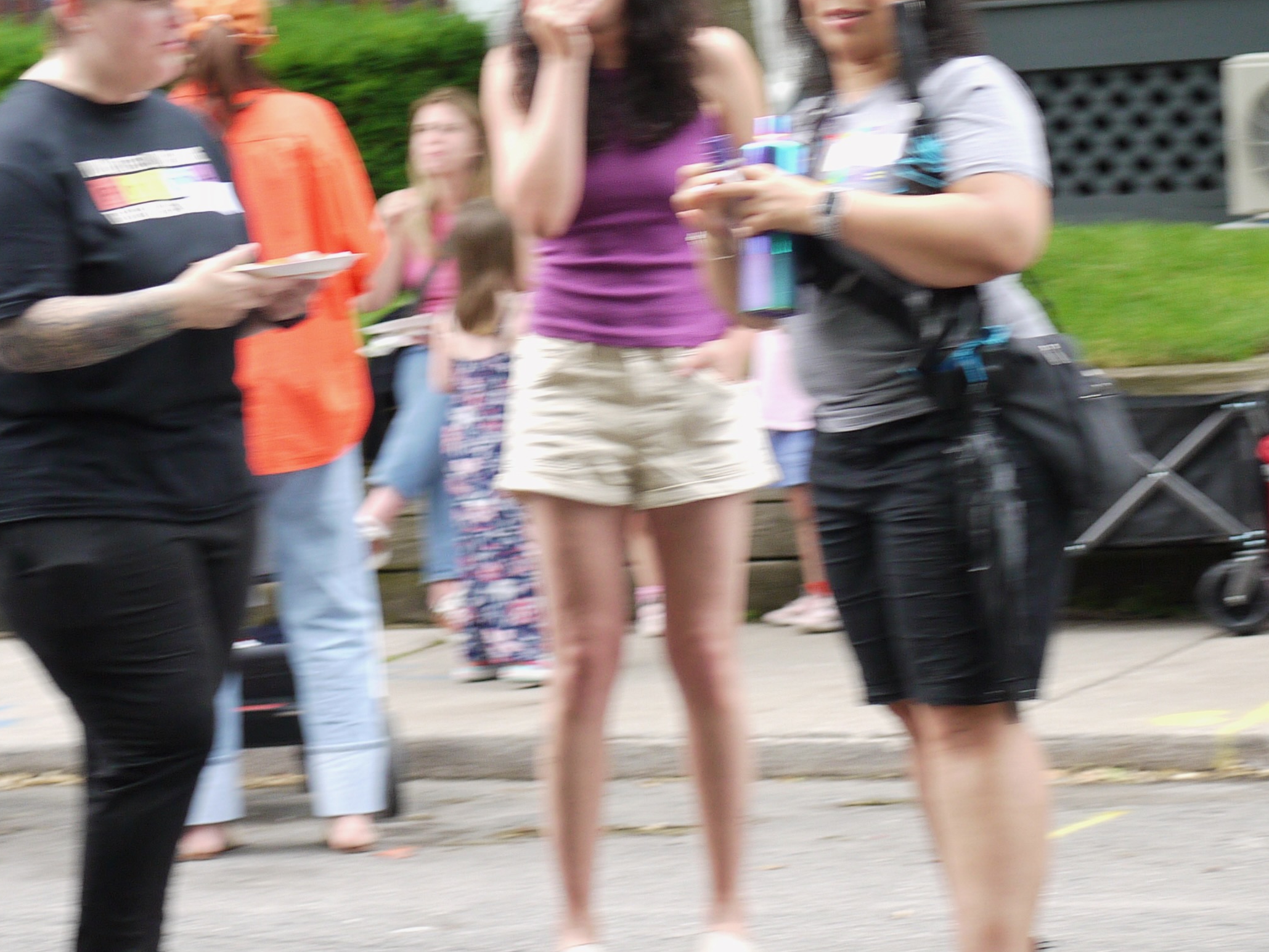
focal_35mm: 136
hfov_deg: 14.5
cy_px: 291
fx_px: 4985
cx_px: 595
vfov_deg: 10.9
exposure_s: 1/125
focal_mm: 35
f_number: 2.8
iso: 400
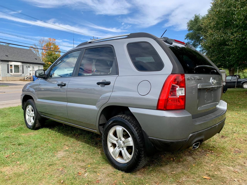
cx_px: 124
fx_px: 186
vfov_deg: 53.1
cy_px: 92
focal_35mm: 26
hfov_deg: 67.3
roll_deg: -0.2
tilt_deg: -7.5
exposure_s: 1/1088
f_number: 1.8
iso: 25
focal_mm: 4.25
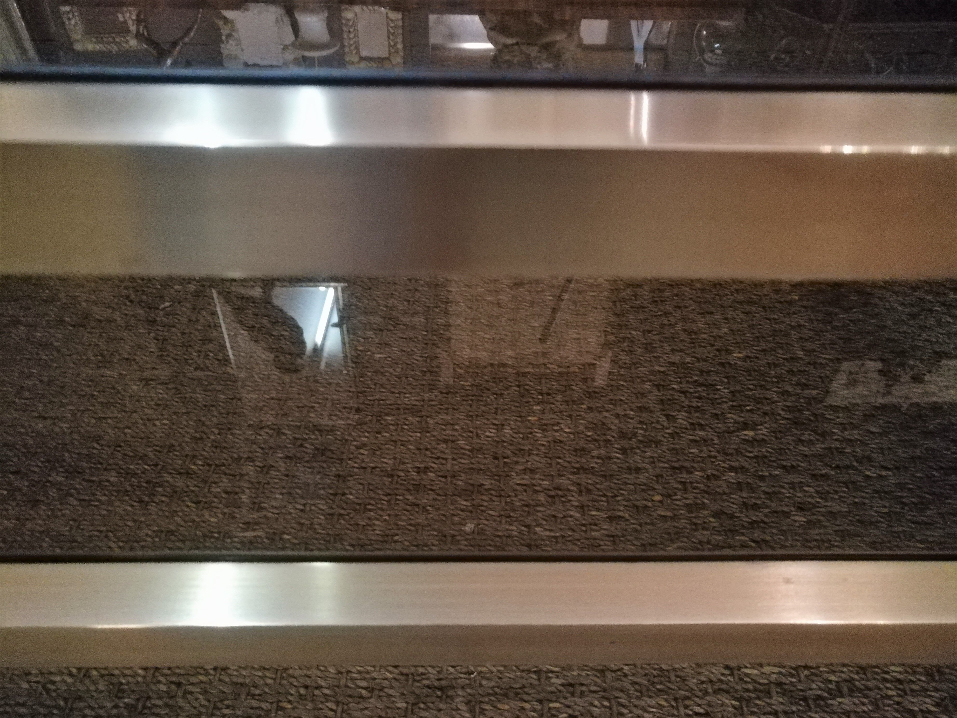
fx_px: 719
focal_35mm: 26
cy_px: 359
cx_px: 478
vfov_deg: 53.1
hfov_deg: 67.3
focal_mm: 3.83
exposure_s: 1/14.3
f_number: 2.2
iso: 1000
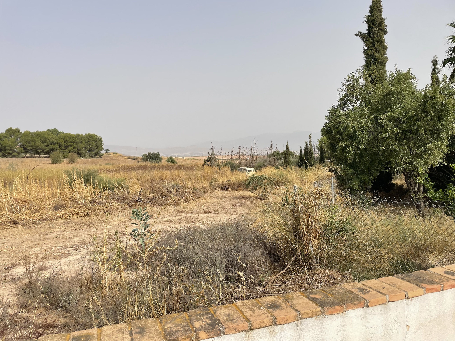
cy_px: 170
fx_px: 342
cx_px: 228
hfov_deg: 67.3
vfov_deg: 53.1
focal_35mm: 26
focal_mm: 4.2
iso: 32
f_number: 1.6
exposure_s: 1/4132
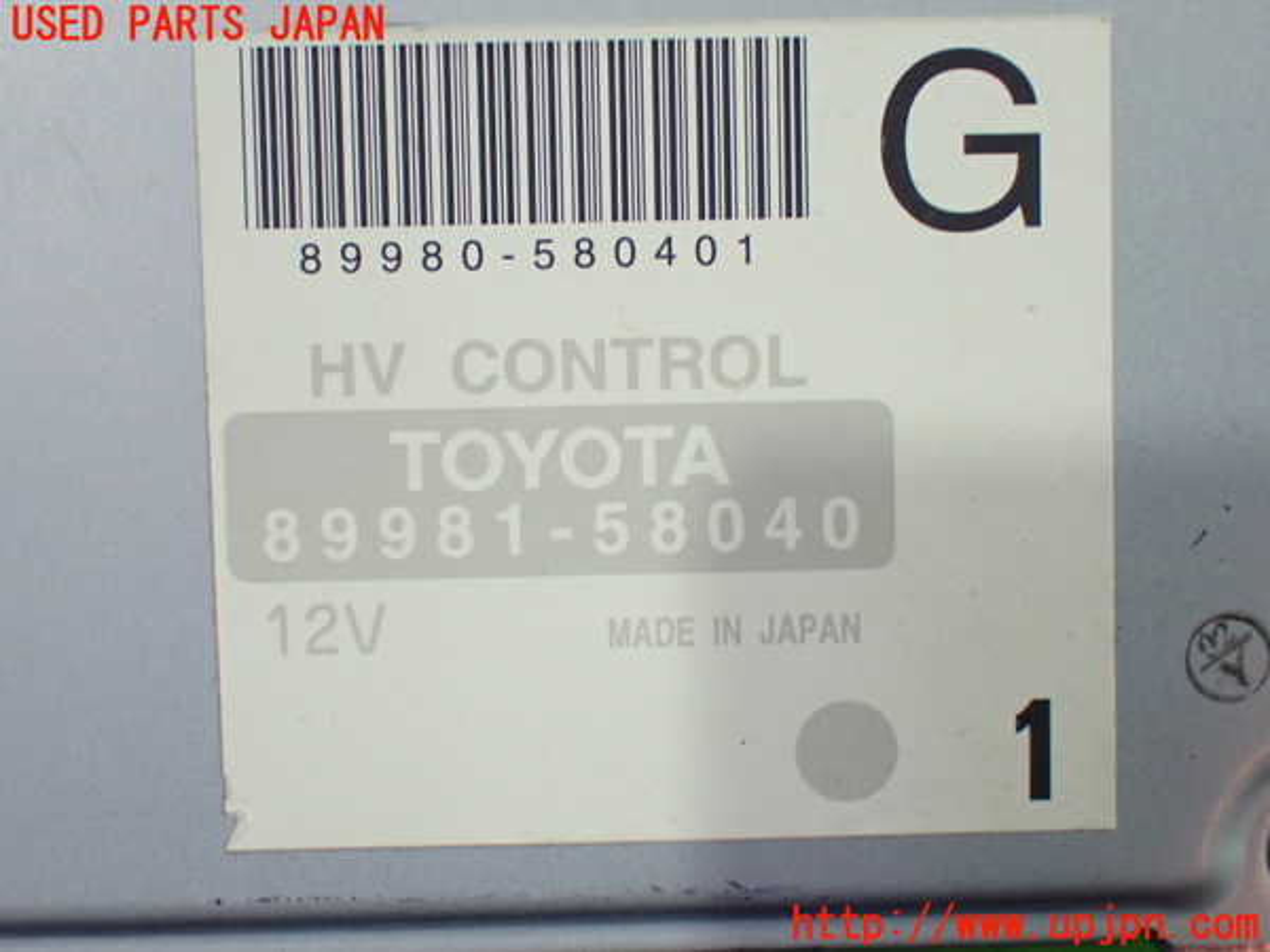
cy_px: 476
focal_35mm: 50
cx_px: 635
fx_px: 1834
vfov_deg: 29.1
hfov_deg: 38.2
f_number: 3.2
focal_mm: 9.01
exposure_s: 1/50
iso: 800
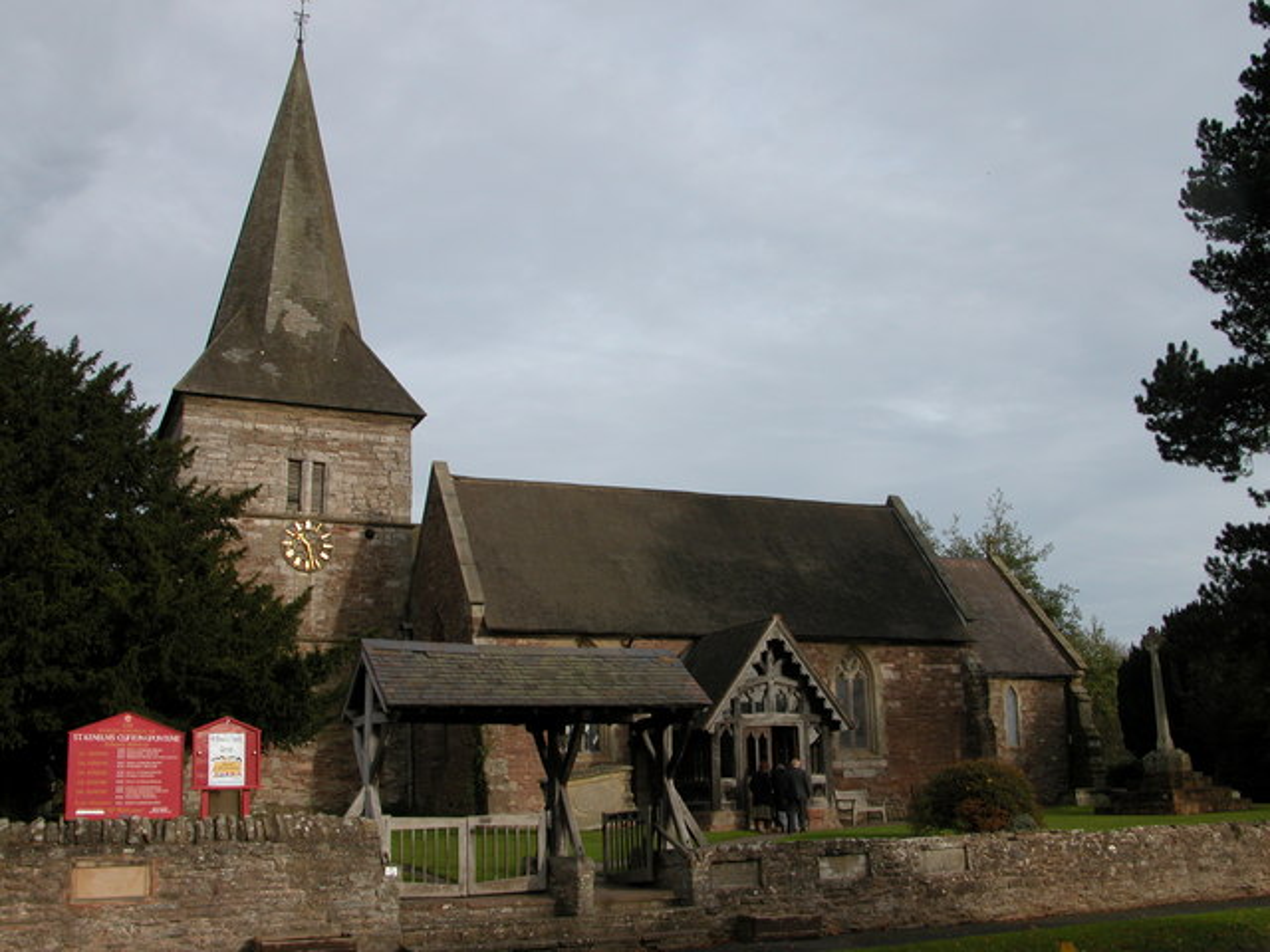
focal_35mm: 35
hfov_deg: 52.6
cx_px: 635
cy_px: 476
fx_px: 1284
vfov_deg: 40.7
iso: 100
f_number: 5.6
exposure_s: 1/312
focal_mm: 8.9
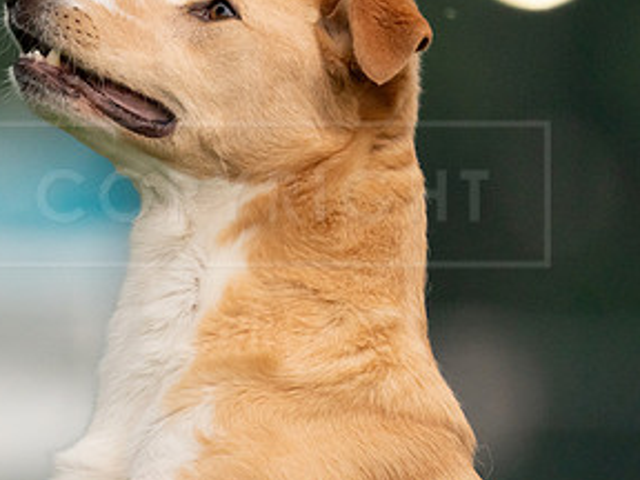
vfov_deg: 1.3
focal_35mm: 1164
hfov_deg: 1.7
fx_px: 21521
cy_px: 232
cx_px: 184
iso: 6400
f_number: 6.3
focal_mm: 600
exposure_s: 1/1600
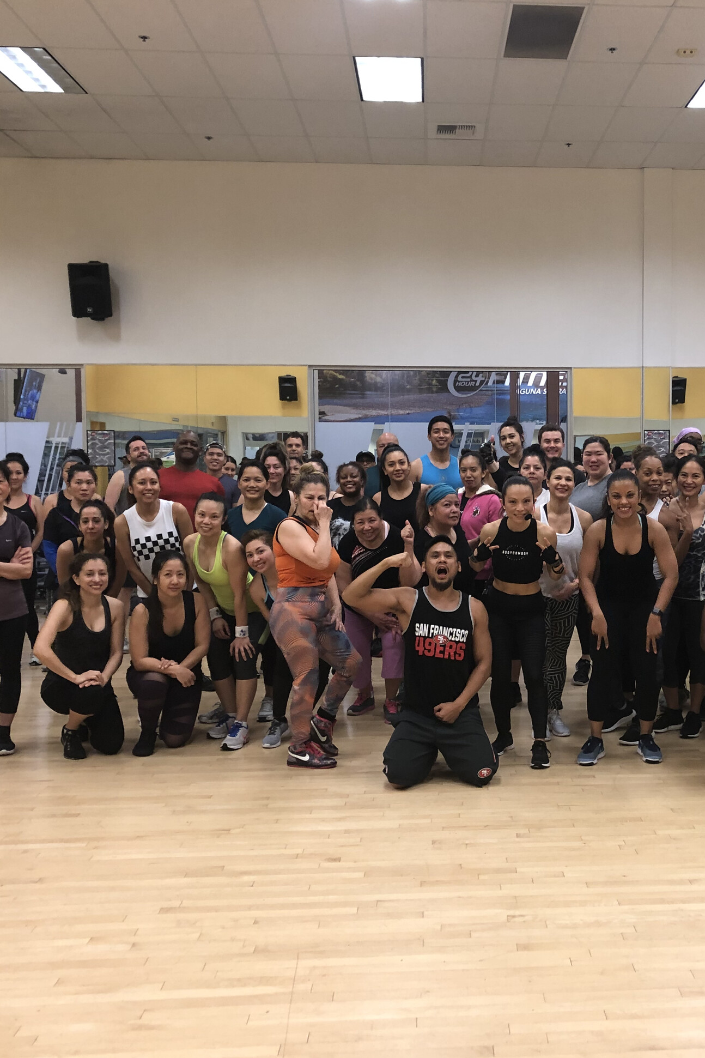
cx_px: 525
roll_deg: +0.7
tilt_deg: -4.5
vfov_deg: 49.6
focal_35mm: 39
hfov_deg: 33.6
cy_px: 528
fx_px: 1146
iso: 40
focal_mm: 3.99
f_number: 1.8
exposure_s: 1/15
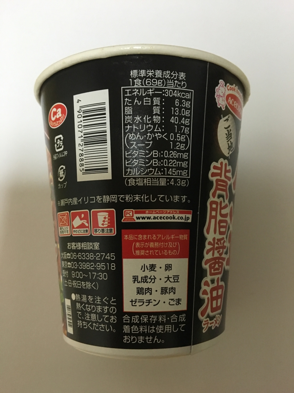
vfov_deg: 61.7
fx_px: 328
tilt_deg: -74.4
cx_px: 147
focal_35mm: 29
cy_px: 196
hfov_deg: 48.2
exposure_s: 1/20
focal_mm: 4.15
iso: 200
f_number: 2.2
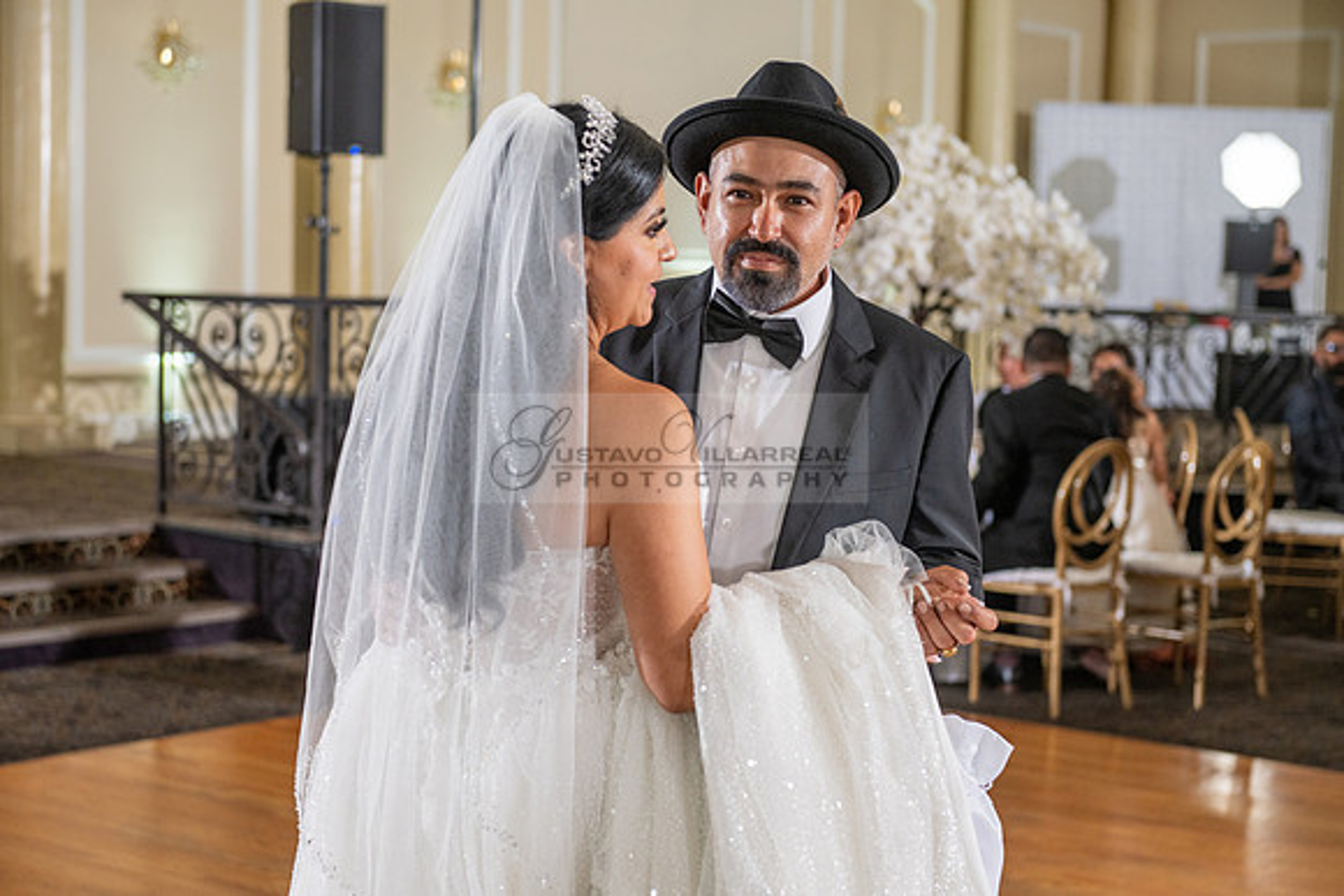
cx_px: 672
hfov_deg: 28.8
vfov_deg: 19.5
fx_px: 2614
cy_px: 448
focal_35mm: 70
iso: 800
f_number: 4
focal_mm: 70
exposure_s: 1/160
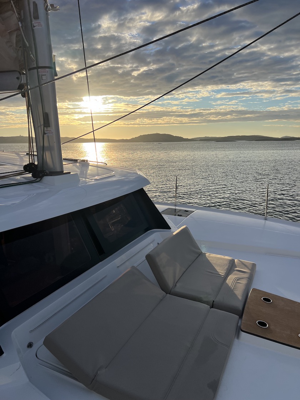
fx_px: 300
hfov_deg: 53.1
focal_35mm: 26
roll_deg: +0.4
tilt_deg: -10.8
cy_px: 200
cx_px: 150
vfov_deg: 67.3
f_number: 1.5
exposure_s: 1/3831
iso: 50
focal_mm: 5.7
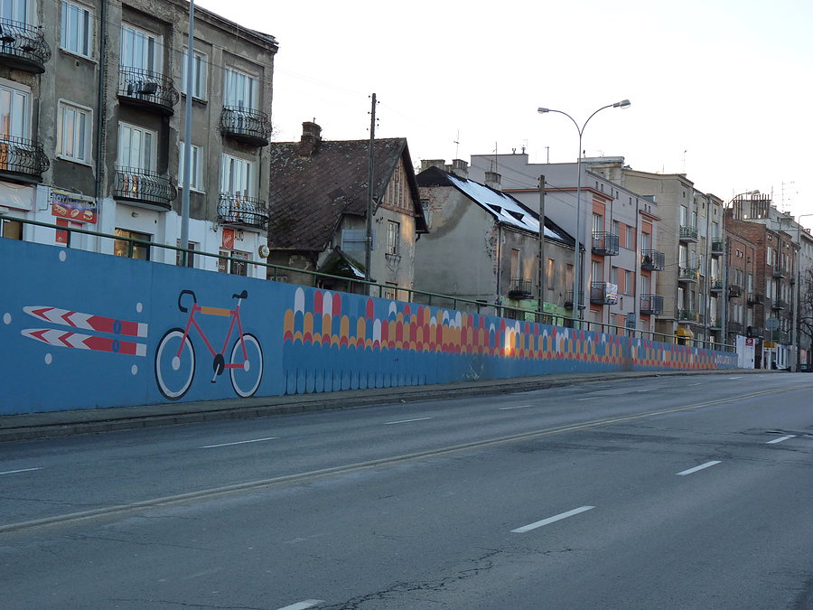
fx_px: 1527
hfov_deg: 29.8
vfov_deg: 22.6
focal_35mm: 65
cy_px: 305
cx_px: 406
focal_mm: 11.5
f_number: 3.6
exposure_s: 1/125
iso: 125
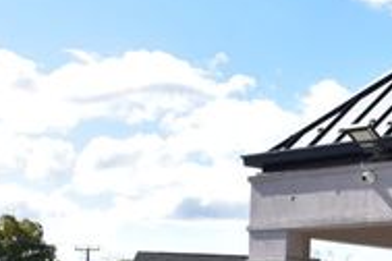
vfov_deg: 11.7
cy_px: 394
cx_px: 614
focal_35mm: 112
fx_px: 1219
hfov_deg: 16.4
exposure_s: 1/500
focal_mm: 22
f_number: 11
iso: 400
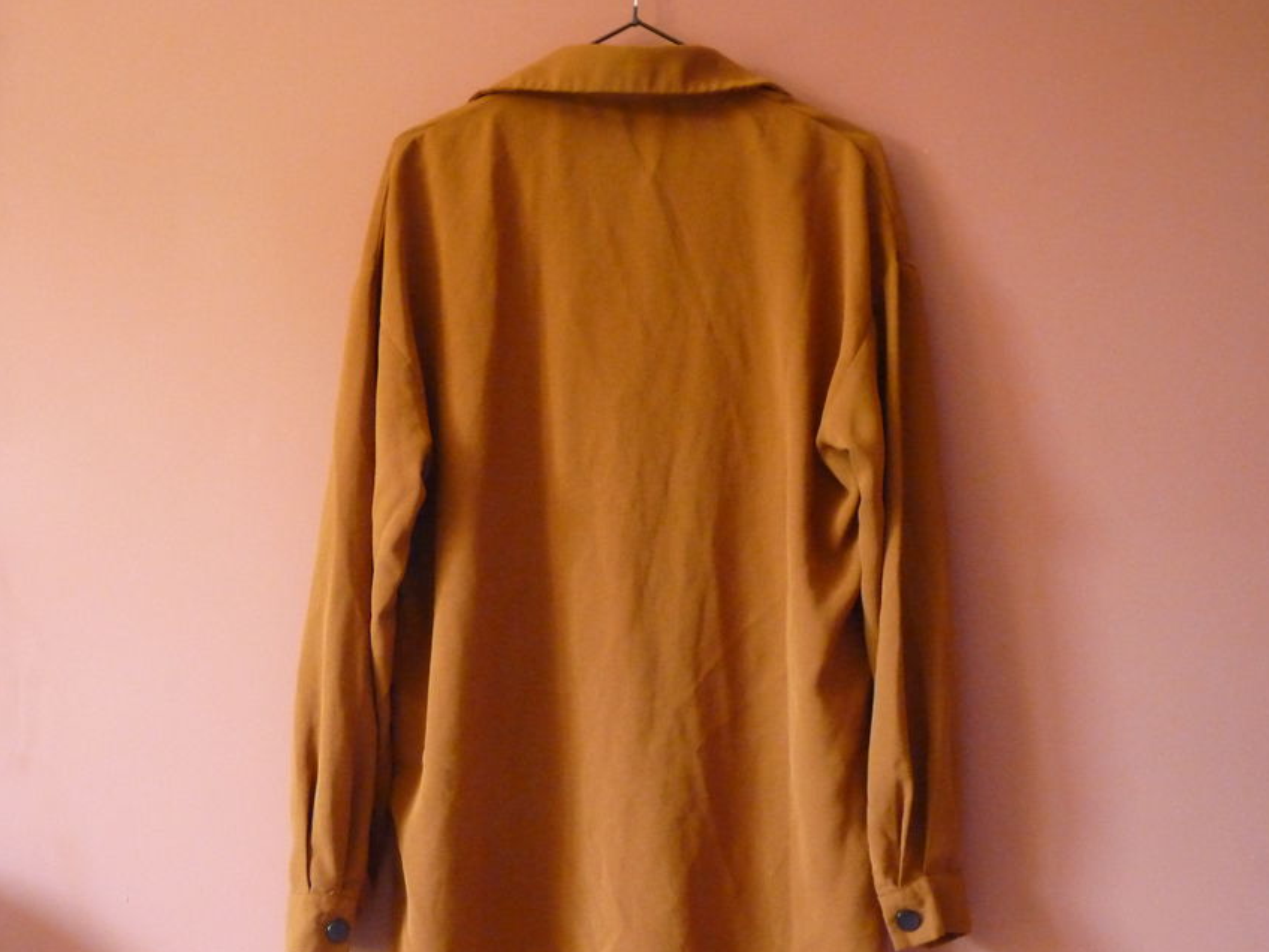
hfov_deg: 55.4
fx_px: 1210
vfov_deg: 42.9
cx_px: 626
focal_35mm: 33
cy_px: 536
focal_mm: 5
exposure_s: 1/15
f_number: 2.8
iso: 800
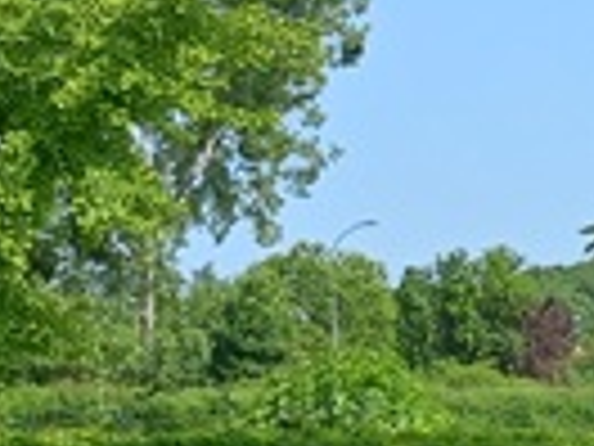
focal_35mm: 151
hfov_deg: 11.3
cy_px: 536
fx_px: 2591
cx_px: 1341
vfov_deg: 9.7
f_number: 2
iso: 25
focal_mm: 4.6
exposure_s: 1/311
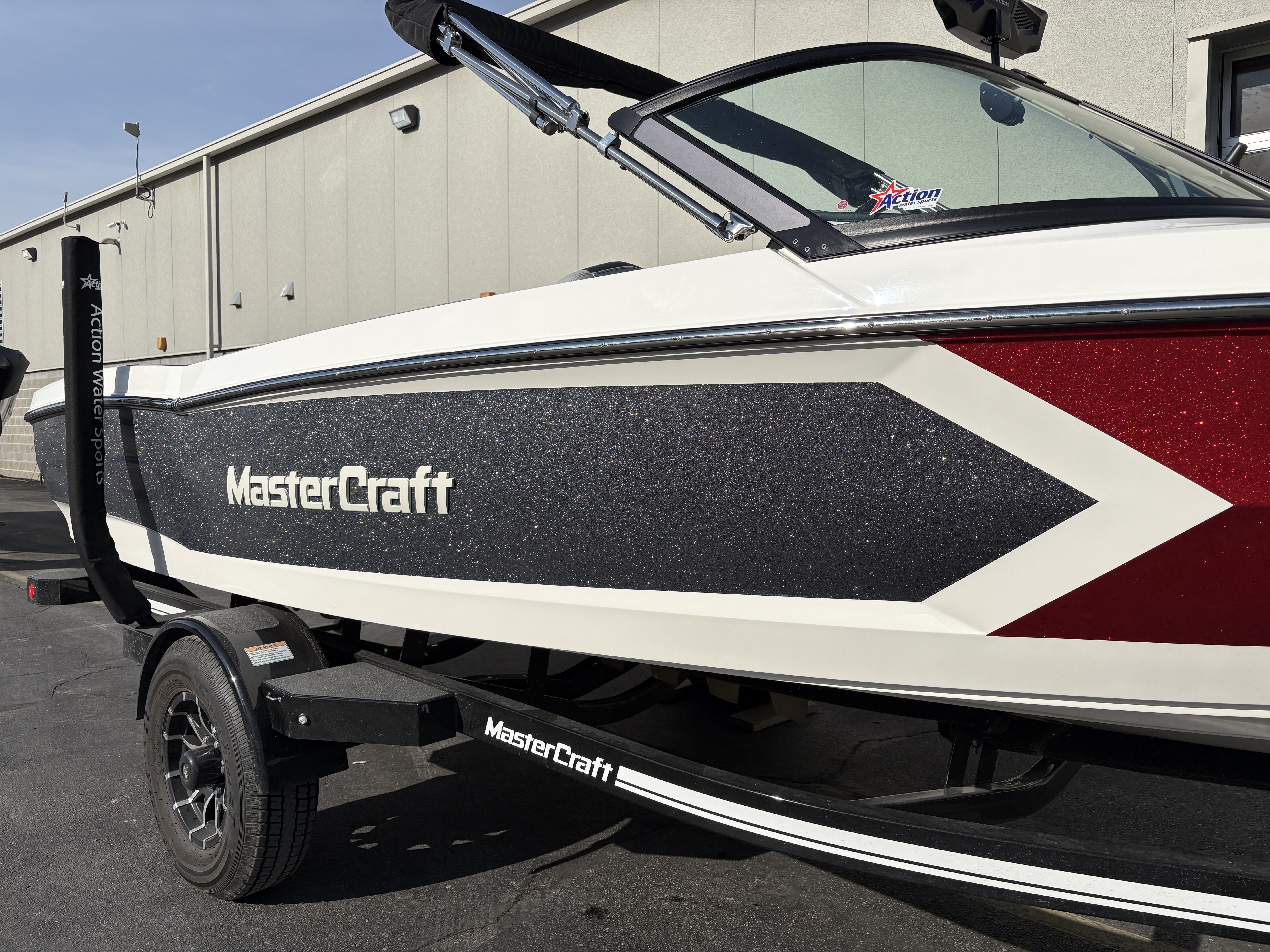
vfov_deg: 53.1
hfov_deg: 67.3
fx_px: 954
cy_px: 476
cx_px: 635
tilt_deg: -1.6
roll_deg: -0.6
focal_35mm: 26
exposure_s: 1/8850
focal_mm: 5.96
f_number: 1.6
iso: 50
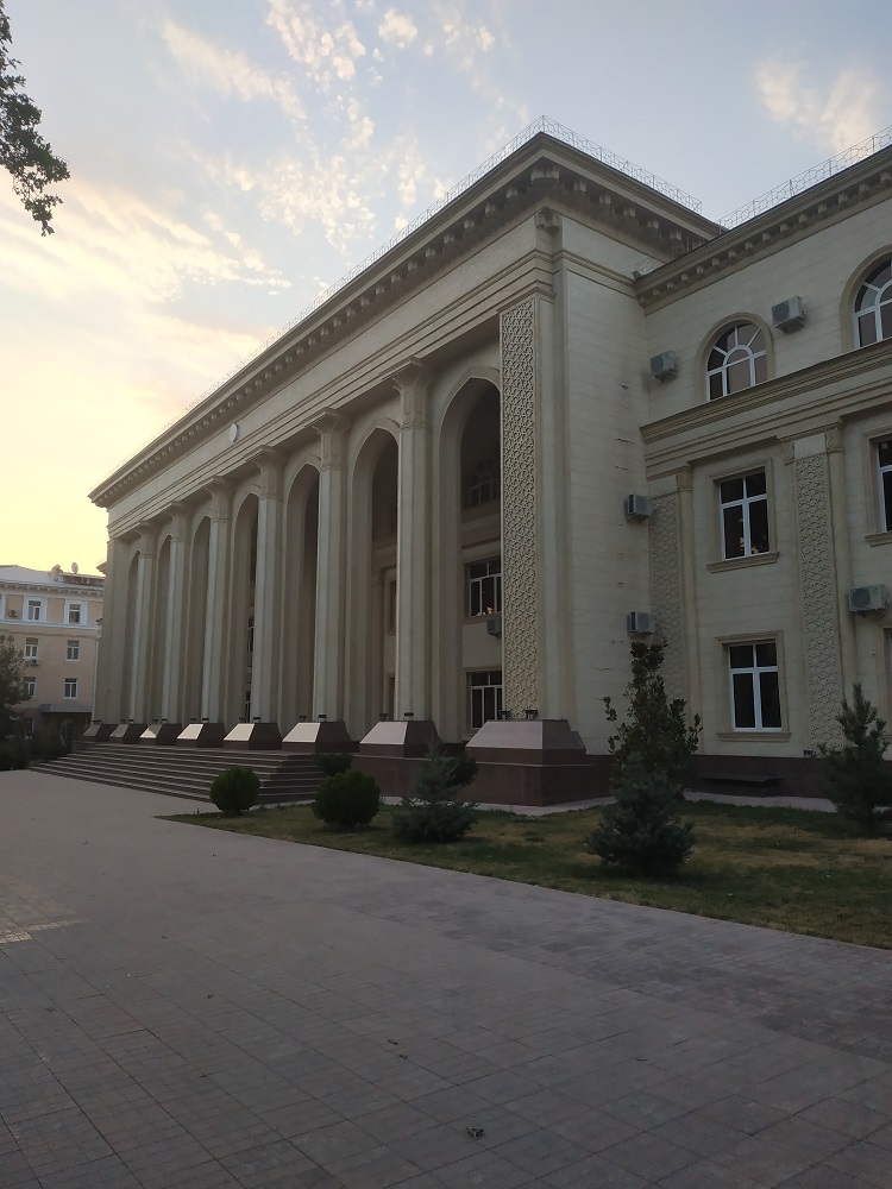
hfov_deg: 56.8
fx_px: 825
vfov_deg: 71.6
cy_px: 594
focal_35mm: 24
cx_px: 446
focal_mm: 3.94
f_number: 1.9
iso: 250
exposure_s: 1/375
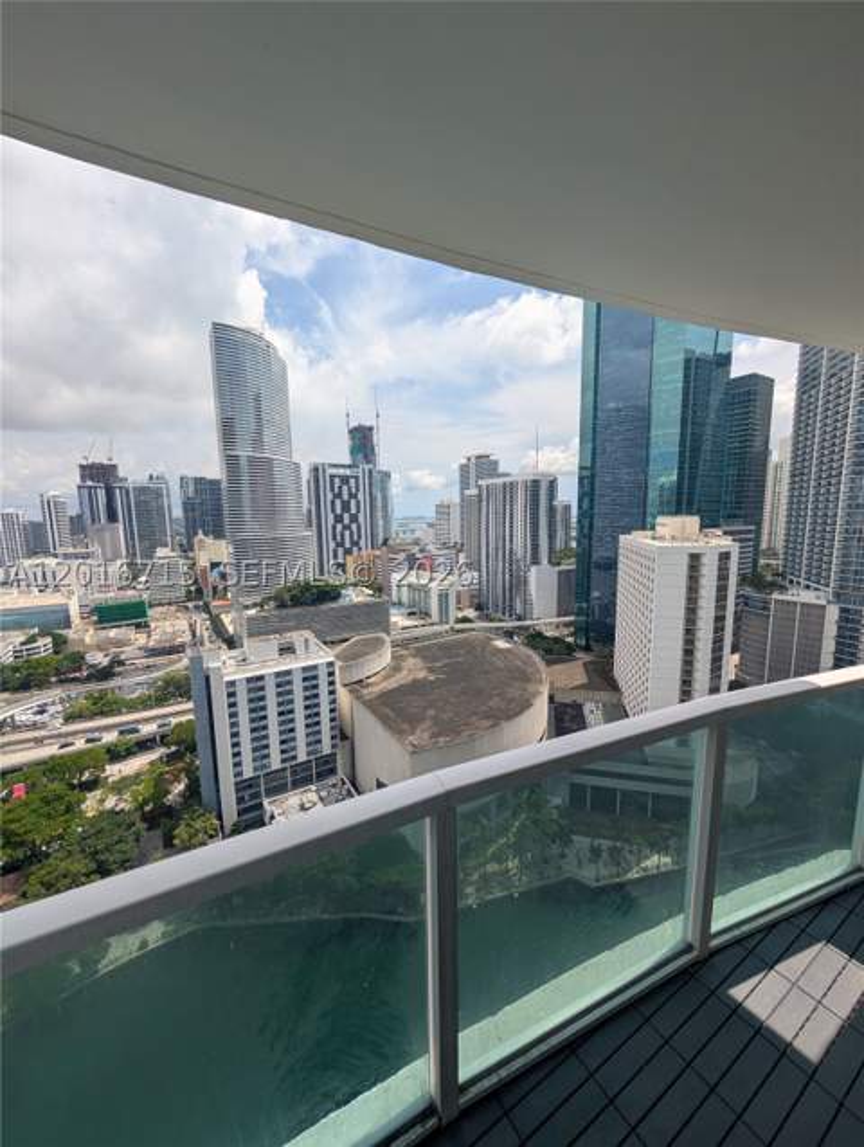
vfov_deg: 110.4
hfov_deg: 94.7
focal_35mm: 12
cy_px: 574
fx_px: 398
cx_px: 432
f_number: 1.7
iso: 53
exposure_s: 1/3906
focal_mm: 2.02
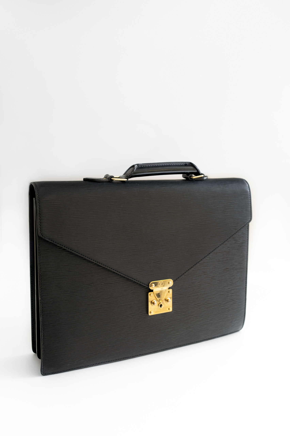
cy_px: 218
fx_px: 424
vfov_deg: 54.5
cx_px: 145
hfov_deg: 37.8
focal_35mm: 35
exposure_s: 1/25
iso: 400
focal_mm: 35
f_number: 5.6
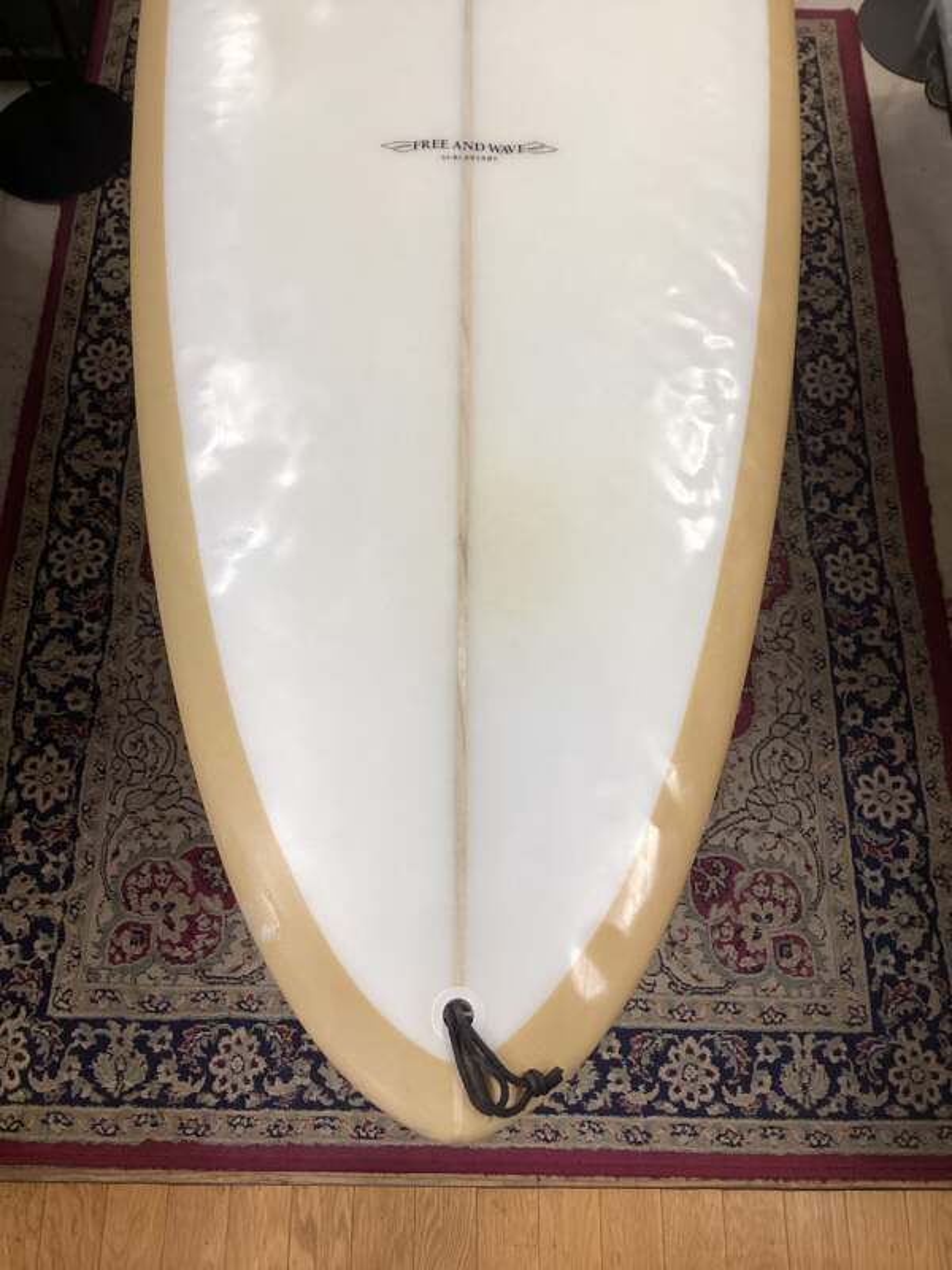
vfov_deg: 58.4
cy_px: 635
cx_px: 476
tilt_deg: -67.6
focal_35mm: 31
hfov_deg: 45.4
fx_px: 1137
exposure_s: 1/100
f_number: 2.4
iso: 64
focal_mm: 3.3
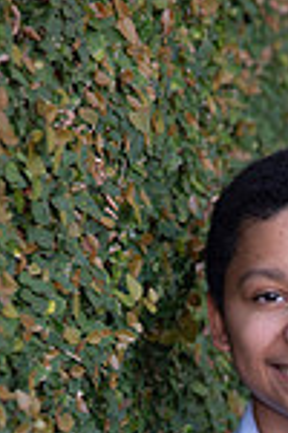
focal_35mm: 329
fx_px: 3948
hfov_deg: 4.2
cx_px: 343
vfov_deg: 6.2
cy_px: 462
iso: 640
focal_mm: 110
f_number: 4
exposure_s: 1/320
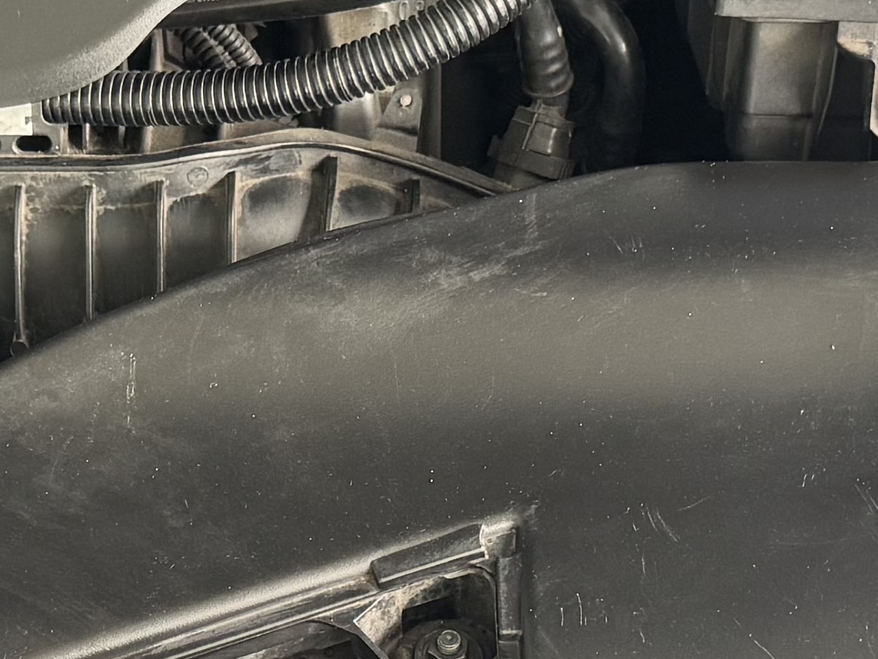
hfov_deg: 16.4
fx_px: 3044
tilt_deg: -46.7
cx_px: 251
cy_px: 352
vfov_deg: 12.4
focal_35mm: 120
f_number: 1.78
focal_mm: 6.76
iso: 200
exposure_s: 1/96
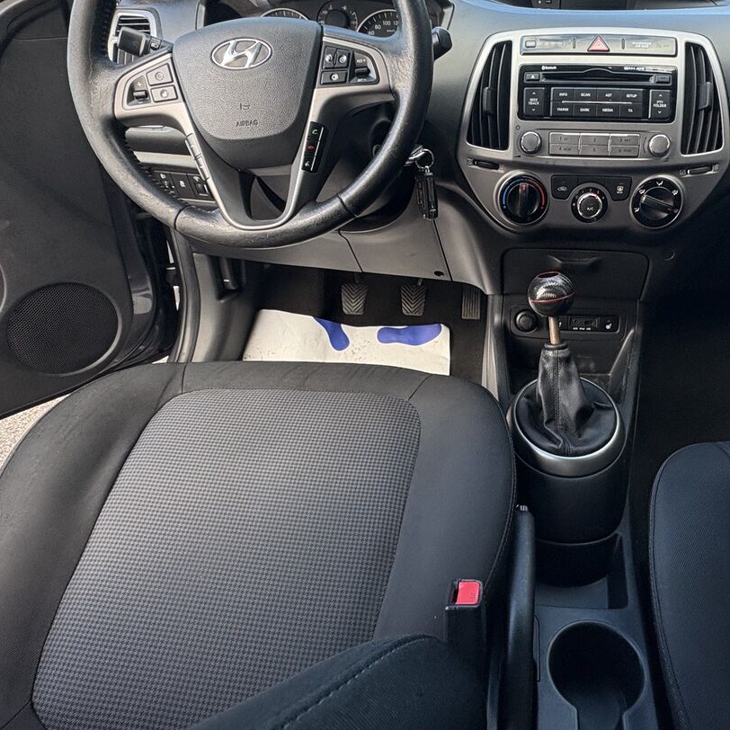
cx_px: 488
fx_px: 620
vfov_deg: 60.9
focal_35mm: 26
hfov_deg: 59.5
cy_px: 337
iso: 125
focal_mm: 2.22
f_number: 2.2
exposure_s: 1/104
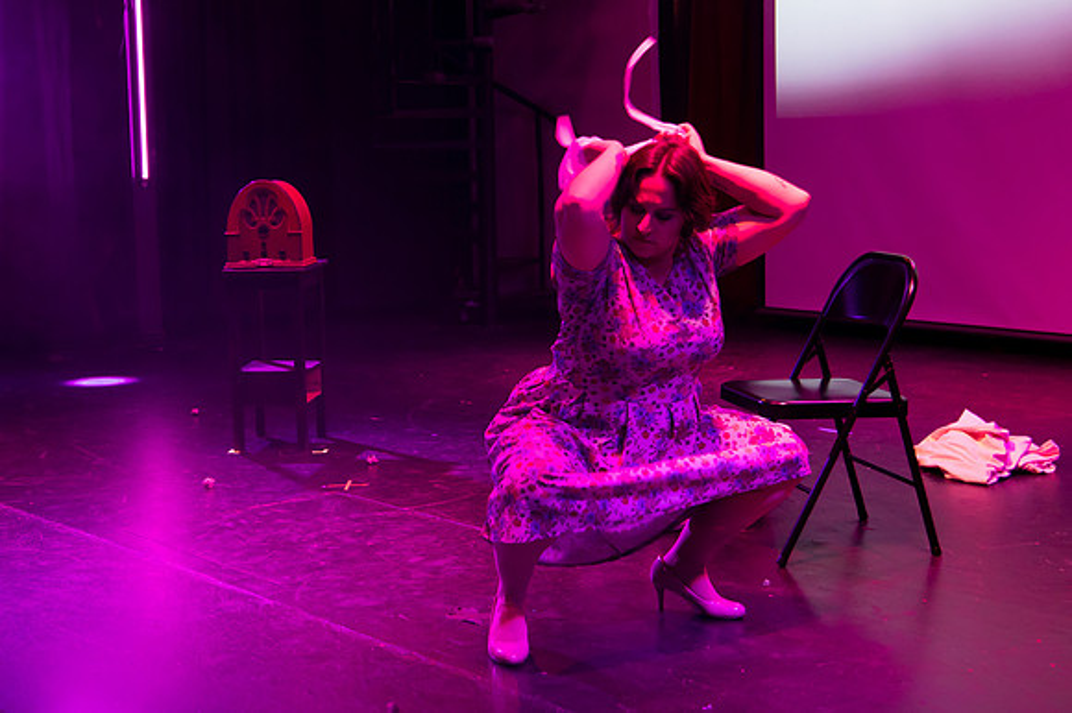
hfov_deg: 32.4
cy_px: 257
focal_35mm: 62
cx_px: 411
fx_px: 1836
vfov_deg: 21.9
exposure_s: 1/125
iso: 3200
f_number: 4
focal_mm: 44
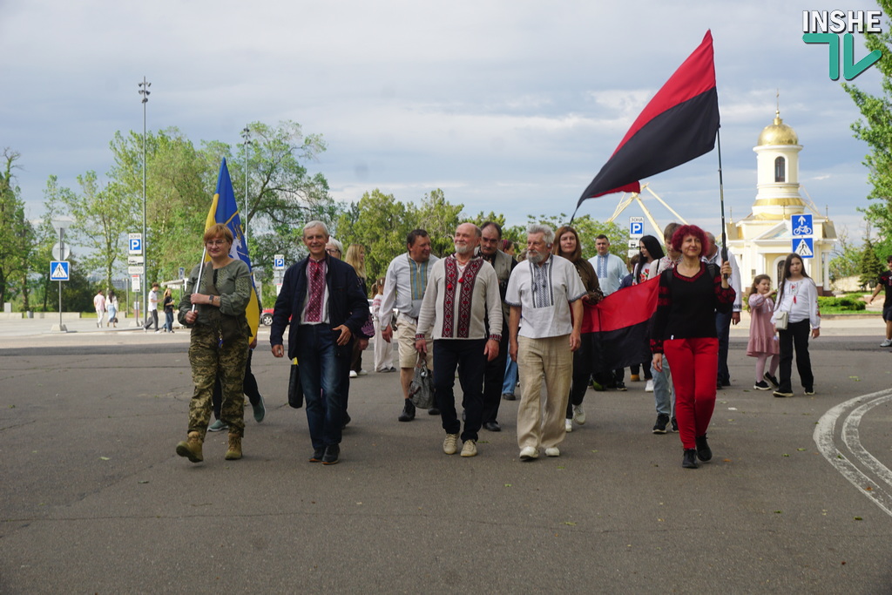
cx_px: 446
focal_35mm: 52
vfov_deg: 25.8
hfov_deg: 37.8
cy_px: 298
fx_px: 1301
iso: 100
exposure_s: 1/125
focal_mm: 35
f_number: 9
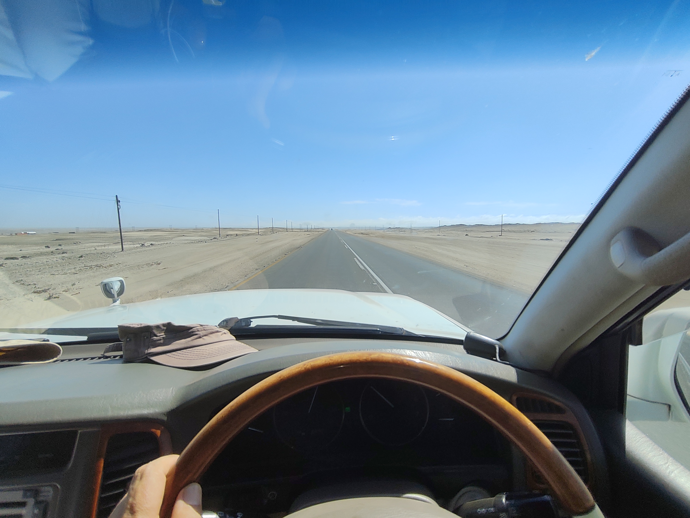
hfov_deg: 98.1
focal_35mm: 15
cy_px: 259
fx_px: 299
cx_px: 345
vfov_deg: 81.8
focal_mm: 1.64
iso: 50
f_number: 2.2
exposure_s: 1/1967
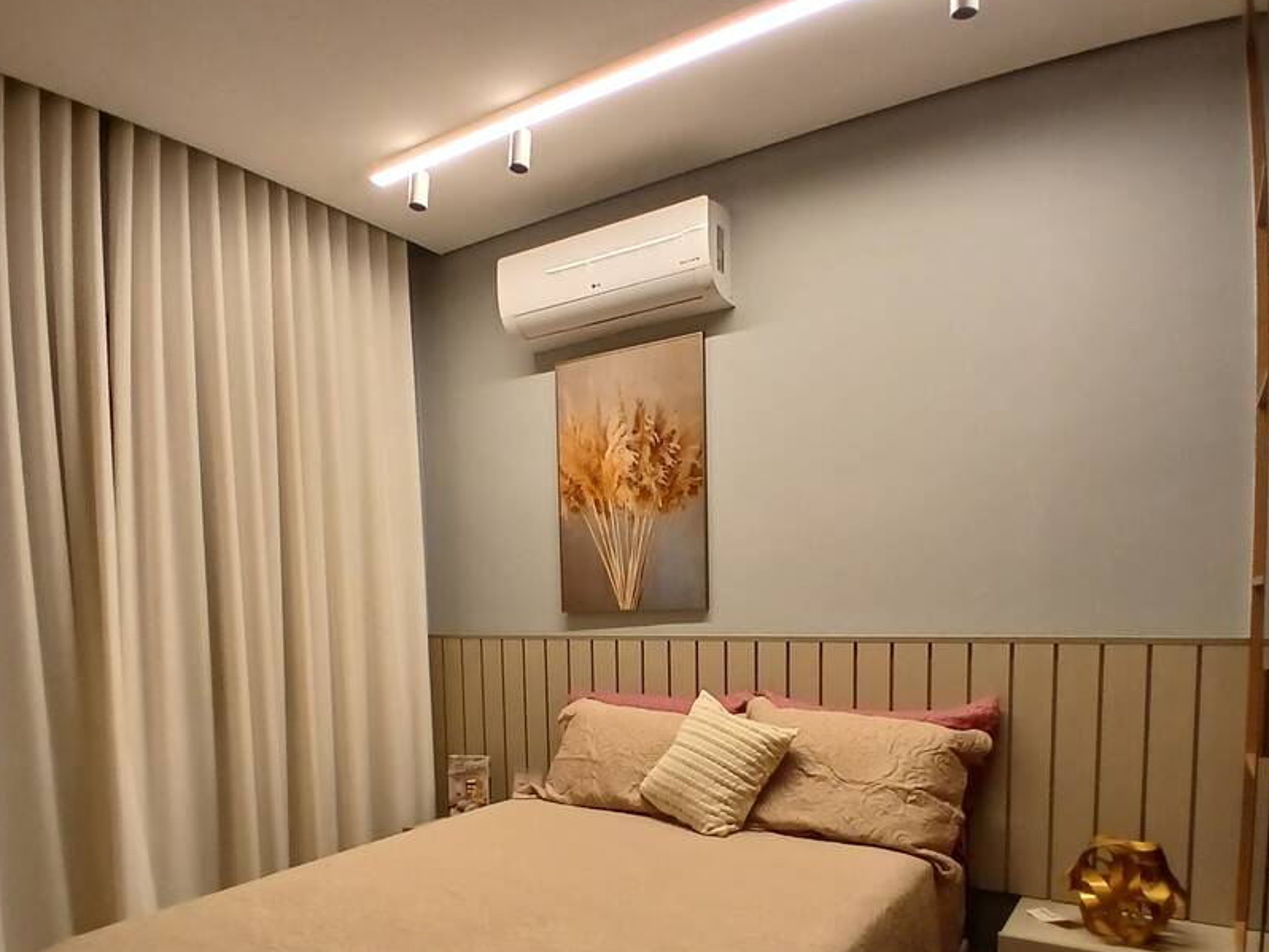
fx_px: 843
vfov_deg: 56.7
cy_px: 683
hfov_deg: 73.9
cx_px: 627
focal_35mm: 23
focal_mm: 1.4
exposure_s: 1/30
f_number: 2.2
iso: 125
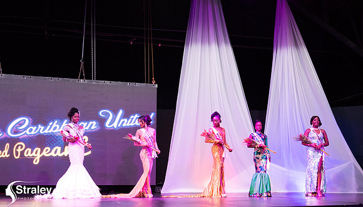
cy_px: 156
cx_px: 195
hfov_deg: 40.2
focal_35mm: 51
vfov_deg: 23.4
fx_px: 495
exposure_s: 1/160
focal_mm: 38
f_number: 5
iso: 4000
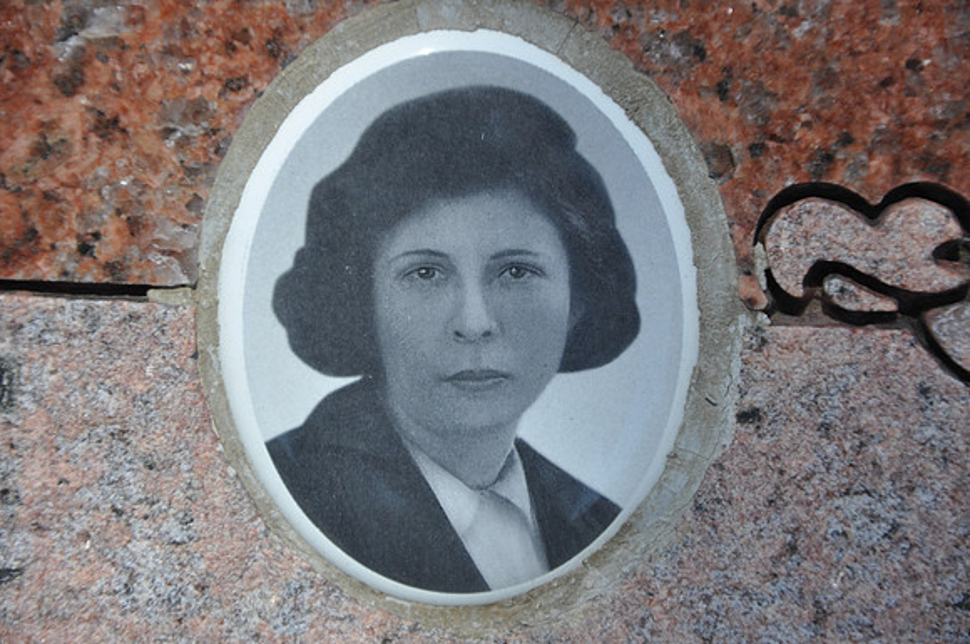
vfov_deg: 8.7
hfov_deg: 13.1
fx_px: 4238
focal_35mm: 158
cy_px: 322
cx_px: 485
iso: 200
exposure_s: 1/160
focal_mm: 105
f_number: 6.3
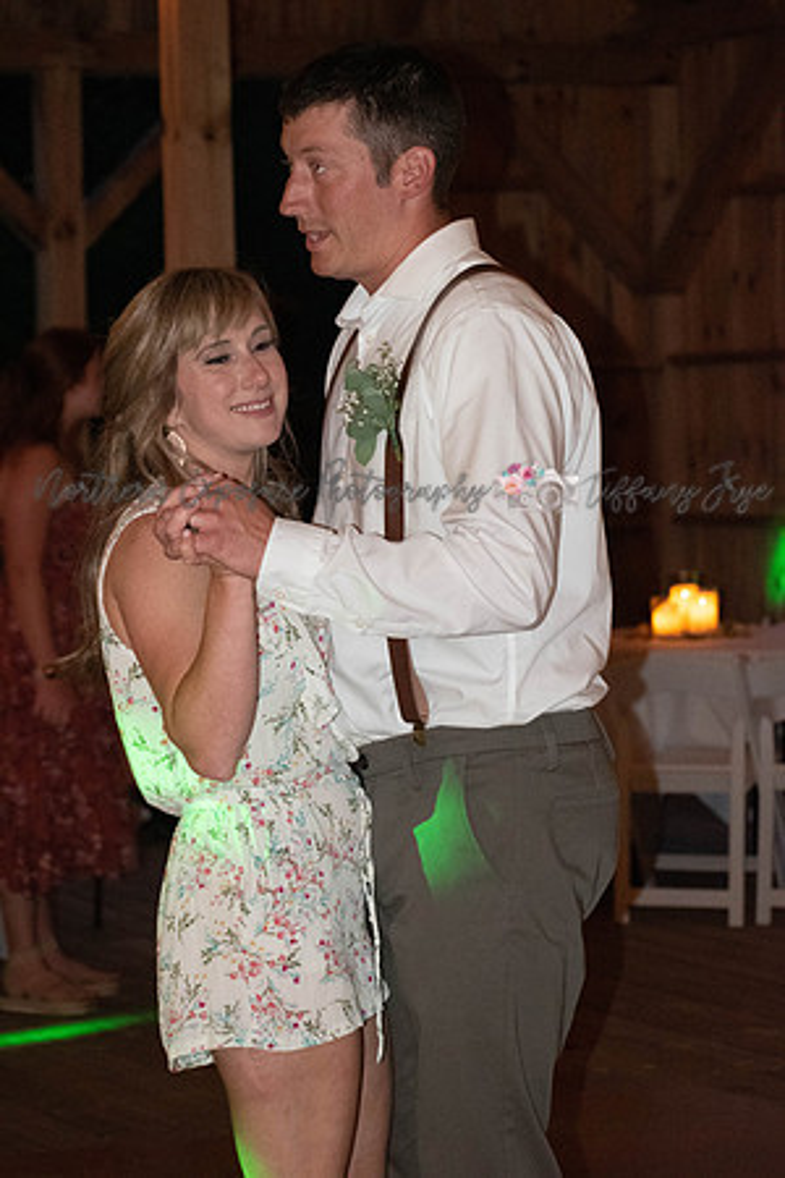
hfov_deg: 13.0
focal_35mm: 105
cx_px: 392
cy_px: 589
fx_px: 3434
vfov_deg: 19.5
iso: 6400
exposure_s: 1/60
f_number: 4.5
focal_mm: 70
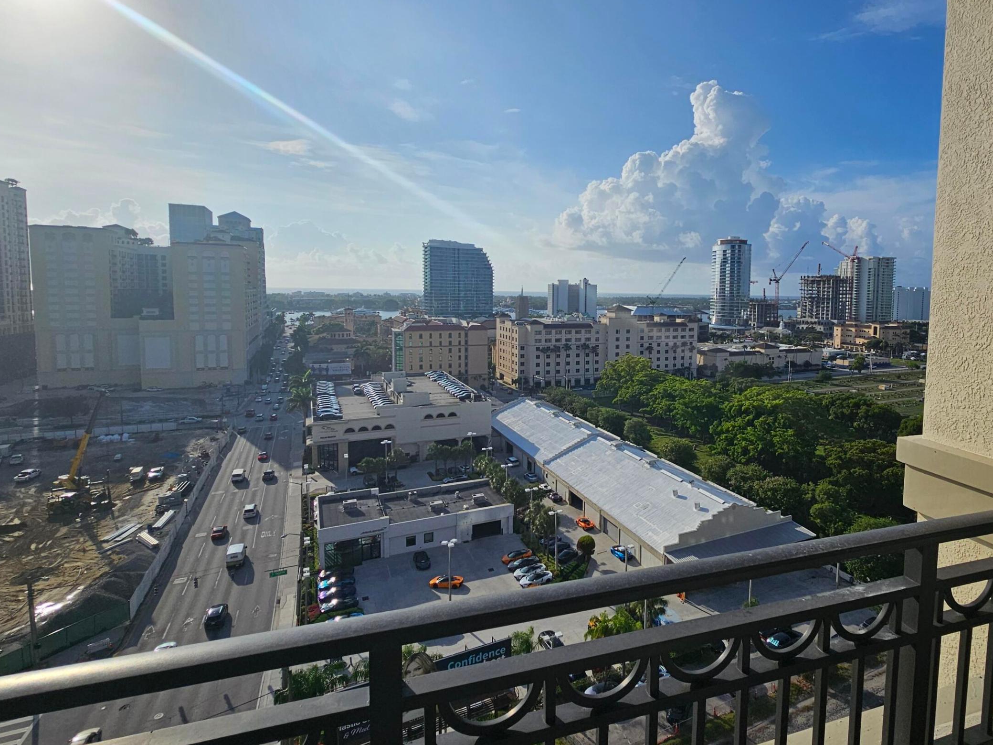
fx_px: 516
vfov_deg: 71.4
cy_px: 336
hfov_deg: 86.4
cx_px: 607
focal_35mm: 18
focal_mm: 2.2
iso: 50
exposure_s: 1/6294
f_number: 2.2
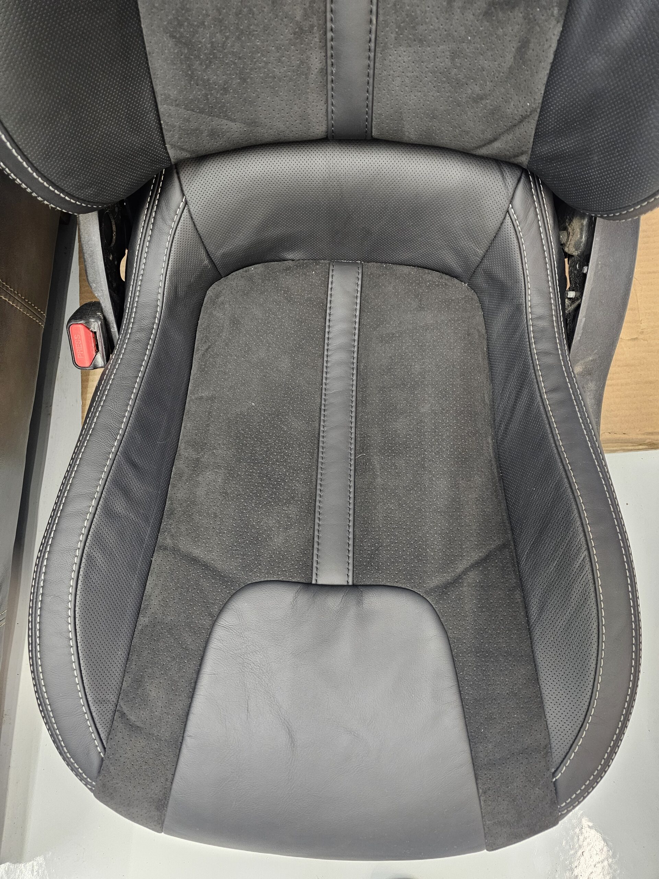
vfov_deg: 73.9
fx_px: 584
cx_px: 330
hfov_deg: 58.9
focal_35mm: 23
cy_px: 440
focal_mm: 6.3
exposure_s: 1/60
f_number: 1.7
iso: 640
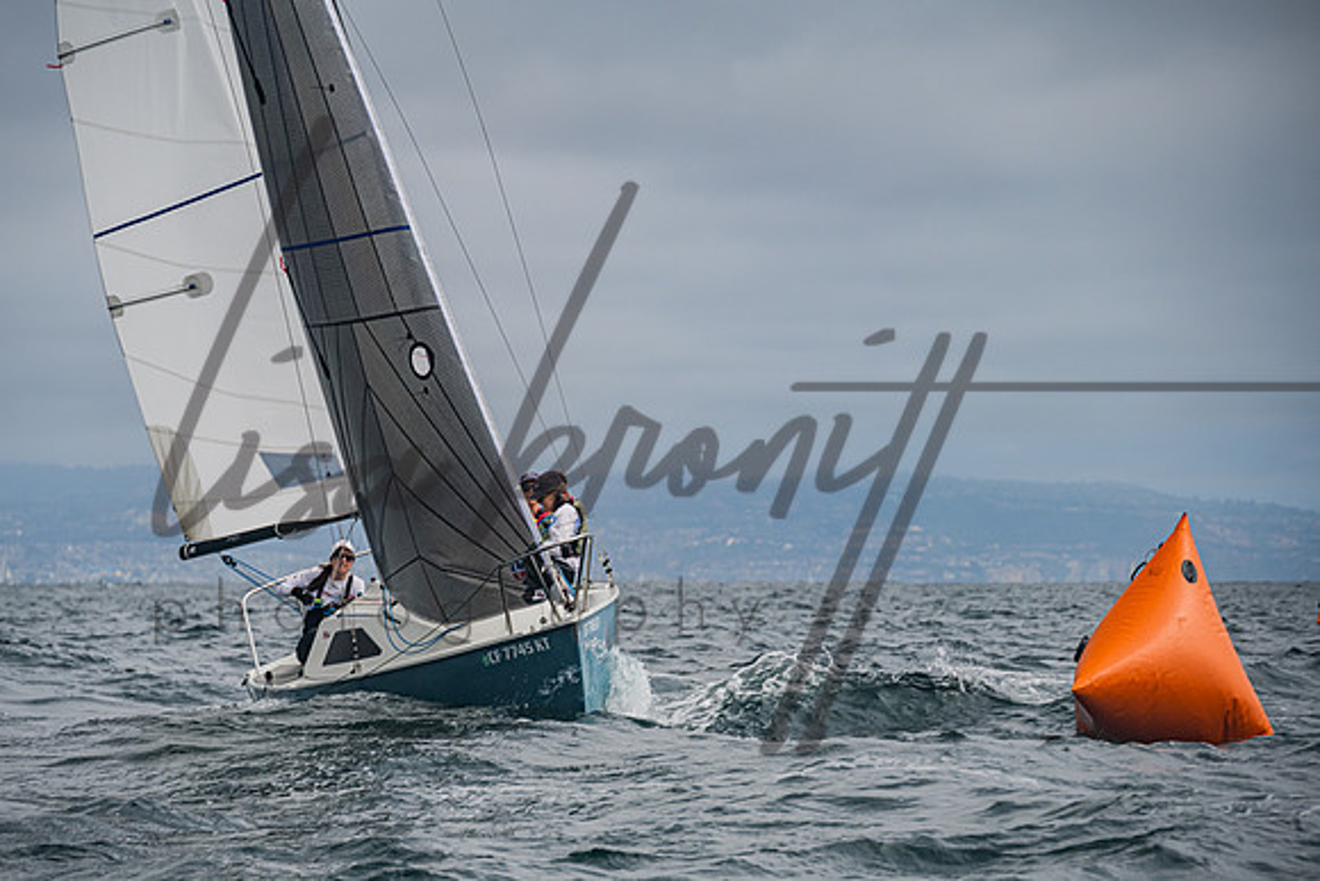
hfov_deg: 10.6
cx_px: 568
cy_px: 500
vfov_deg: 7.1
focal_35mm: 195
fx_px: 7142
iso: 160
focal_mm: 170
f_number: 6.3
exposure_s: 1/640
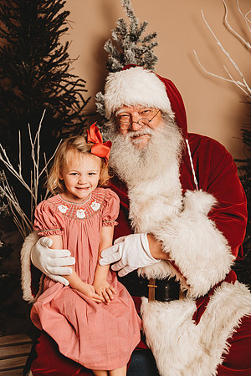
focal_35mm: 55
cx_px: 126
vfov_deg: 36.2
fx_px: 575
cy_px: 188
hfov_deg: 24.6
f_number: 4
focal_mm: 55
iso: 100
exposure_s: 1/160
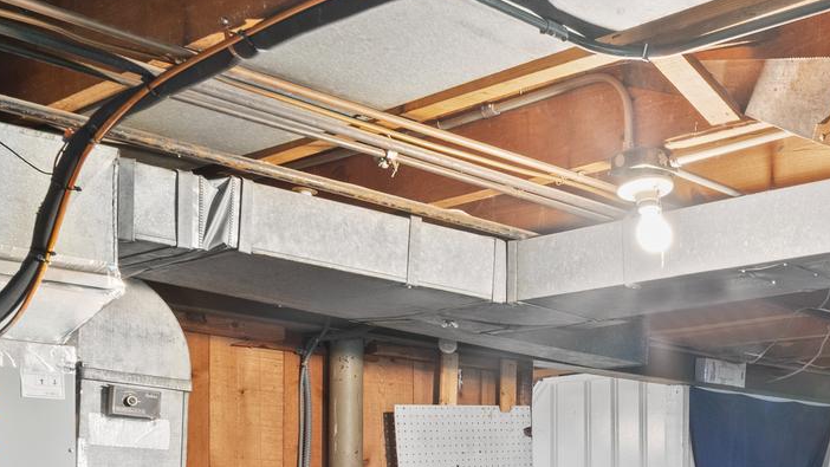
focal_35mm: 55
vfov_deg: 20.5
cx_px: 860
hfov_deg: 34.0
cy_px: 548
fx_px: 1211
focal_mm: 18
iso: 400
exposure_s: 3.2
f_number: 8
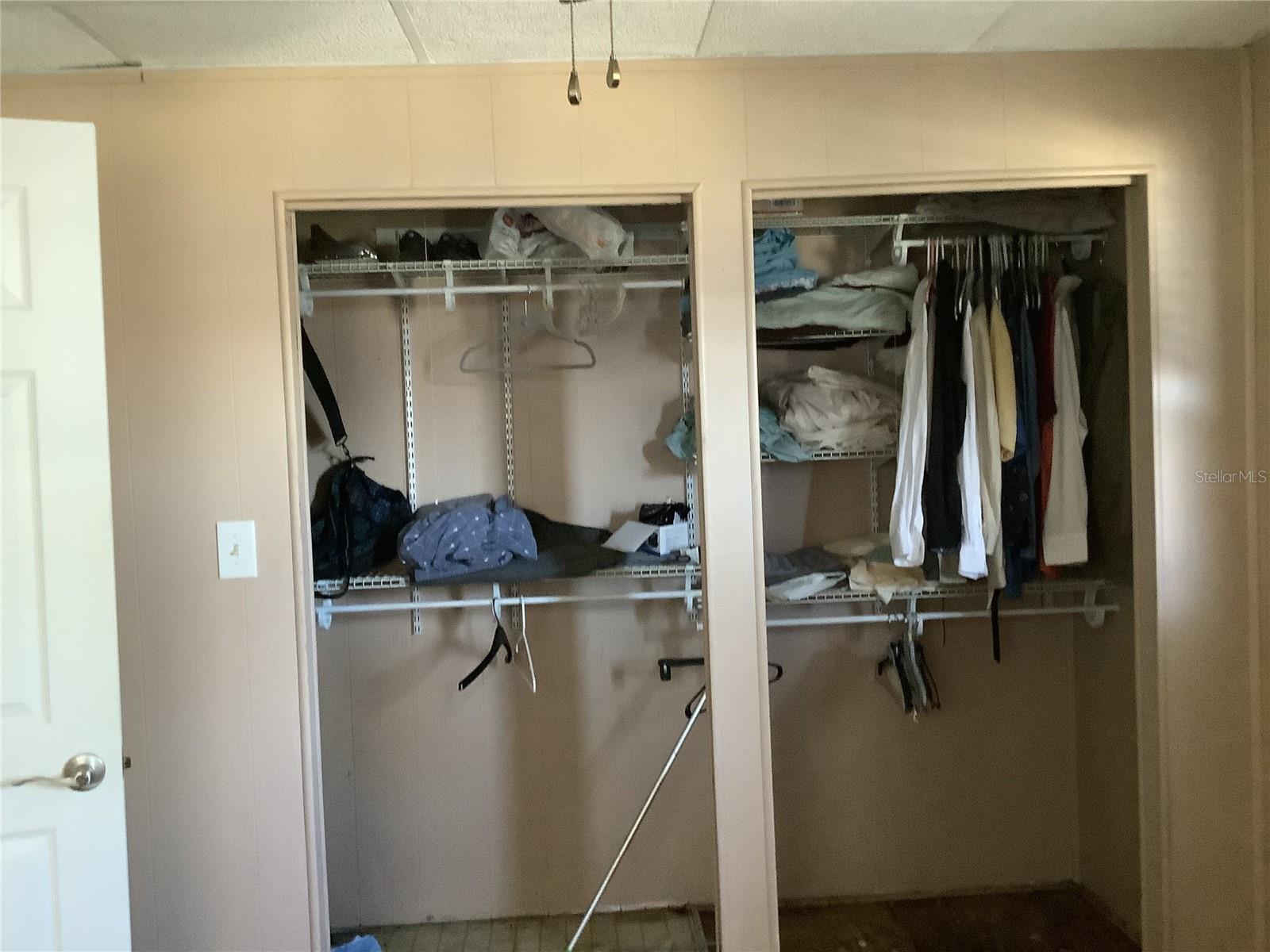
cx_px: 635
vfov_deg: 45.4
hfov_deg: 58.4
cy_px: 476
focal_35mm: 31
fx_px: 1137
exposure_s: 1/25
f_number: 2.4
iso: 500
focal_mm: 3.3
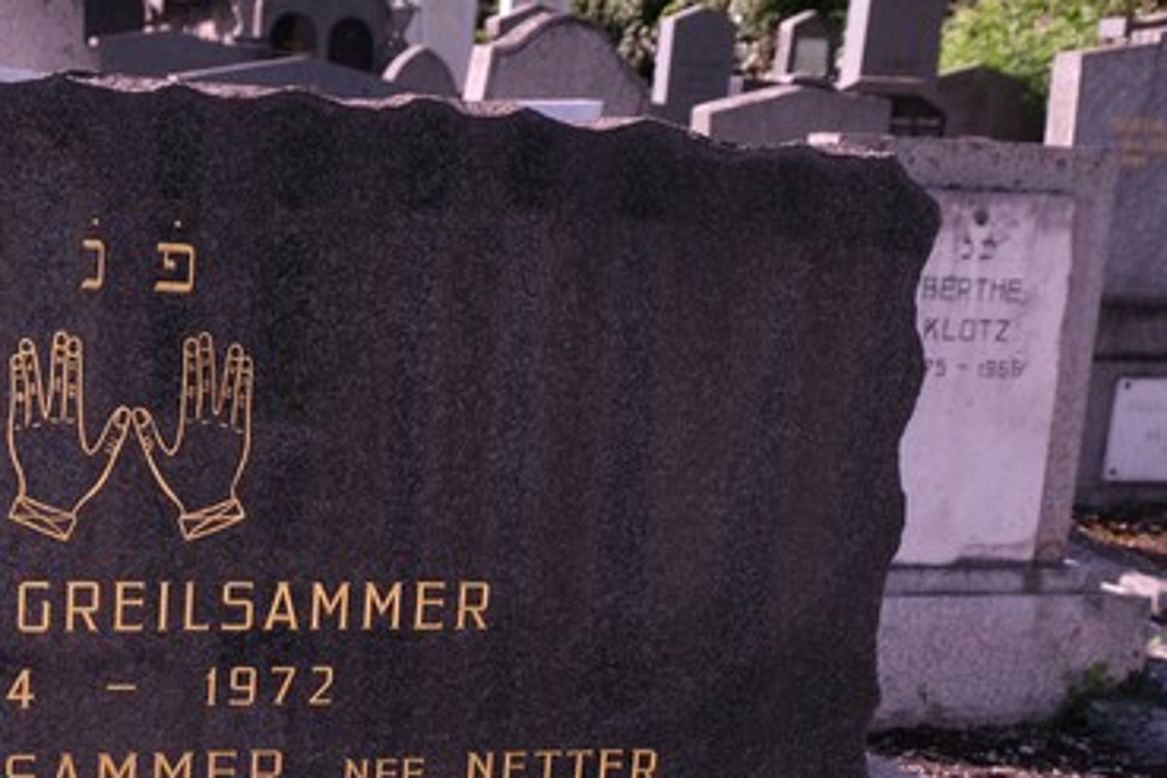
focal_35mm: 78
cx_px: 247
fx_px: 2528
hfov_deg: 25.6
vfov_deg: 16.9
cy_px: 889
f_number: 5.6
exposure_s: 1/240
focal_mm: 21.4
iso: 160
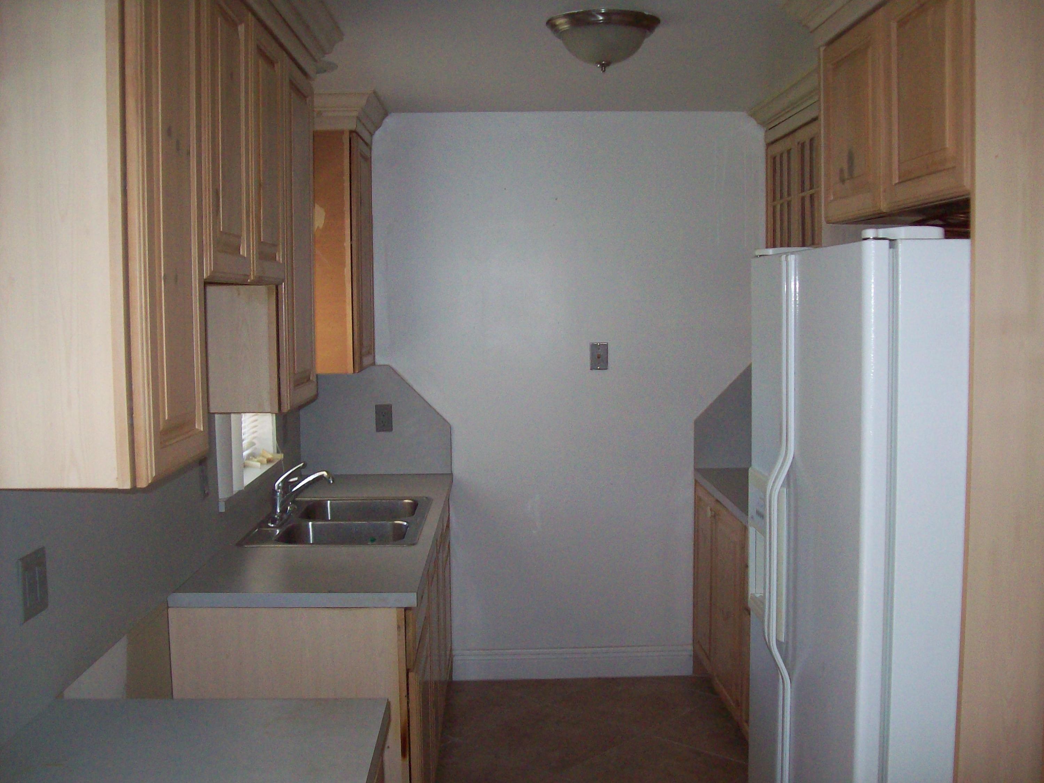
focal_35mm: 36
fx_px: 1086
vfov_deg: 39.7
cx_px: 522
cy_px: 392
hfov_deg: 51.4
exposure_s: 1/64
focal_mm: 6
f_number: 2.7
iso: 200
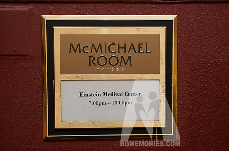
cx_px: 127
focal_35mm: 71
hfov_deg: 28.5
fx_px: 451
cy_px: 72
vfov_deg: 19.0
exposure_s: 1/60
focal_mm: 62
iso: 1000
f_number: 4
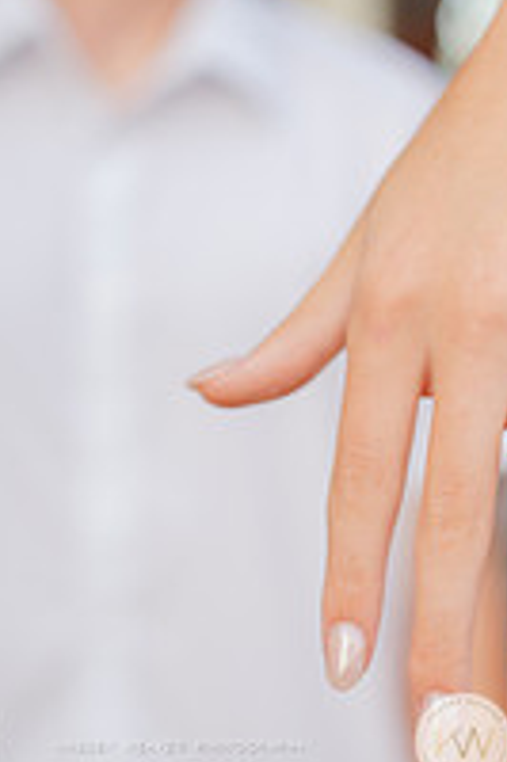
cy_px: 438
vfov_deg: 20.0
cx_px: 465
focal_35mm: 102
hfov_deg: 13.3
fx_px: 2158
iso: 250
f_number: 2.8
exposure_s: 1/250
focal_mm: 45.3
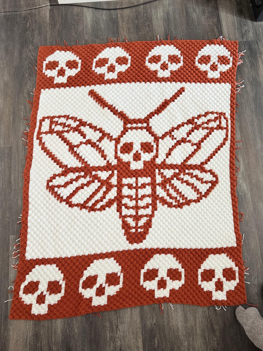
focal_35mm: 24
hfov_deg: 56.8
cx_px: 132
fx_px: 243
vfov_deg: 71.6
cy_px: 176
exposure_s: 1/60
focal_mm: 6.76
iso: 250
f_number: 1.78
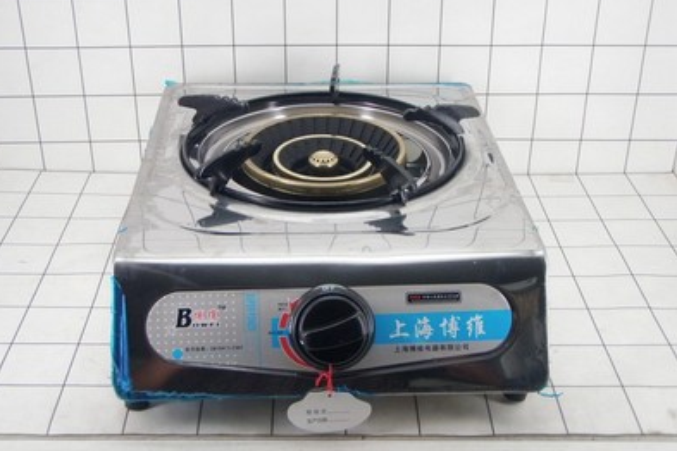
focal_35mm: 54
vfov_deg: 25.0
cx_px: 334
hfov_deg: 36.9
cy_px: 203
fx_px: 1015
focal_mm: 9.13
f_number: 4
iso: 200
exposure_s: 1/30
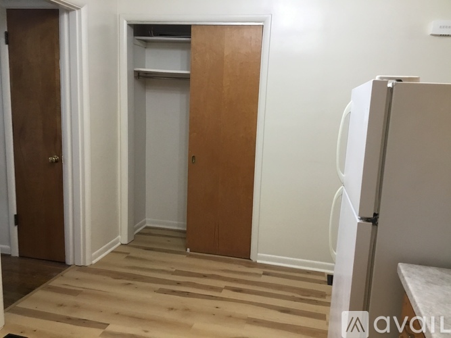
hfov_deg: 58.4
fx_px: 404
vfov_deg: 45.4
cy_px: 169
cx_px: 226
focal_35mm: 31
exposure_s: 1/30
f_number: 2.4
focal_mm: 3.3
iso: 80
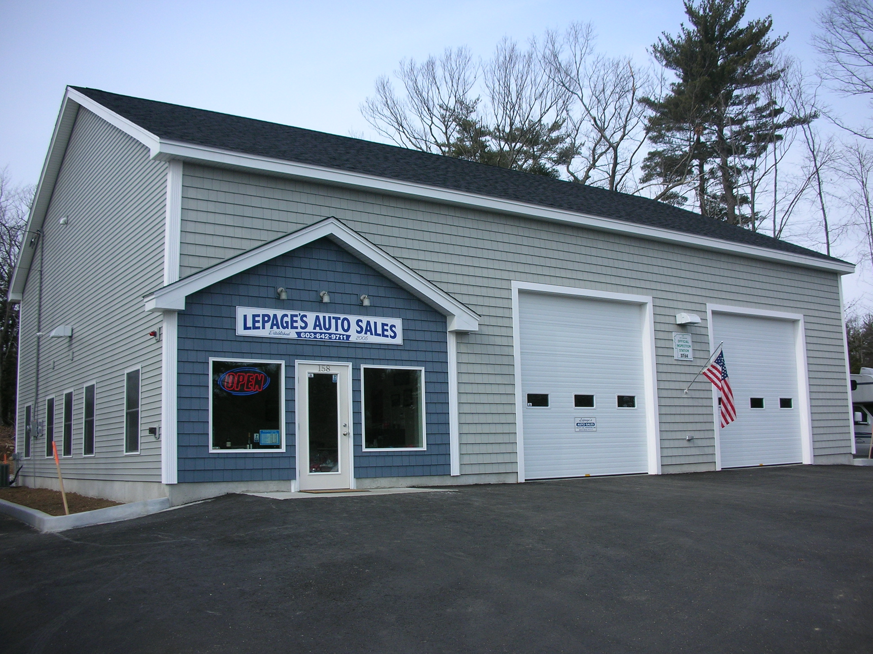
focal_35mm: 35
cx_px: 436
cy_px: 327
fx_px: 883
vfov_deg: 40.7
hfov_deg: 52.6
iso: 50
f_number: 8.5
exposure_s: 1/72.1
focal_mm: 5.8
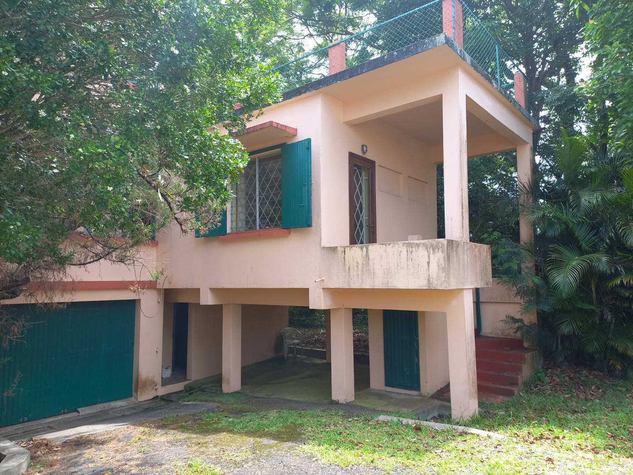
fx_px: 457
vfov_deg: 54.9
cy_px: 238
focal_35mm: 25
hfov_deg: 69.4
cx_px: 316
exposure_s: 1/114
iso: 50
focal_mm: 4.65
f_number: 1.8
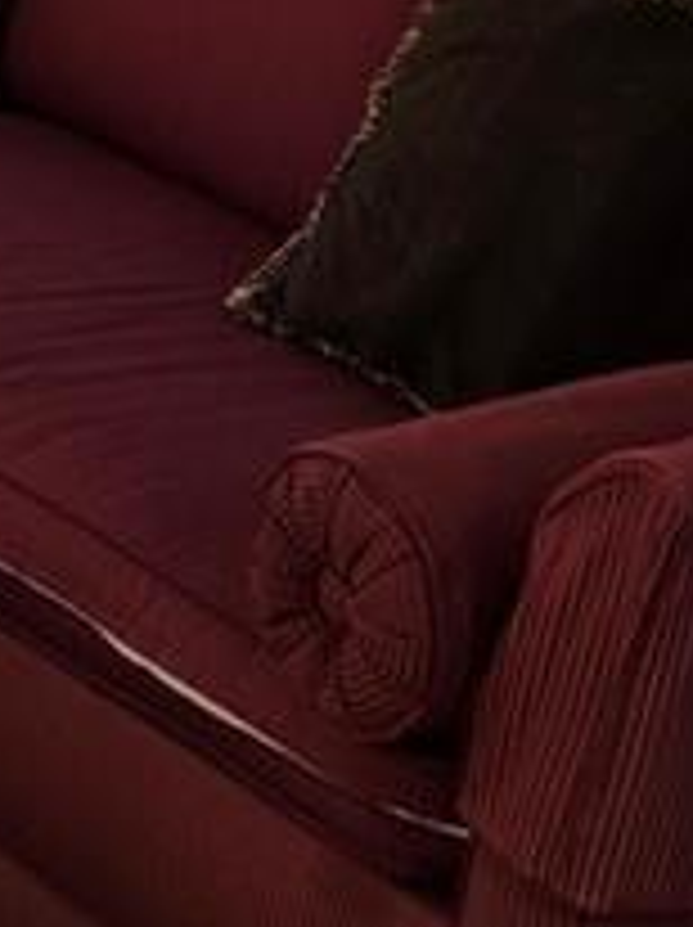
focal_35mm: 134
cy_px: -369
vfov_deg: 14.0
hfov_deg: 10.1
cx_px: -783
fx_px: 3584
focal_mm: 6.3
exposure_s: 1/120
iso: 80
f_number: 1.7
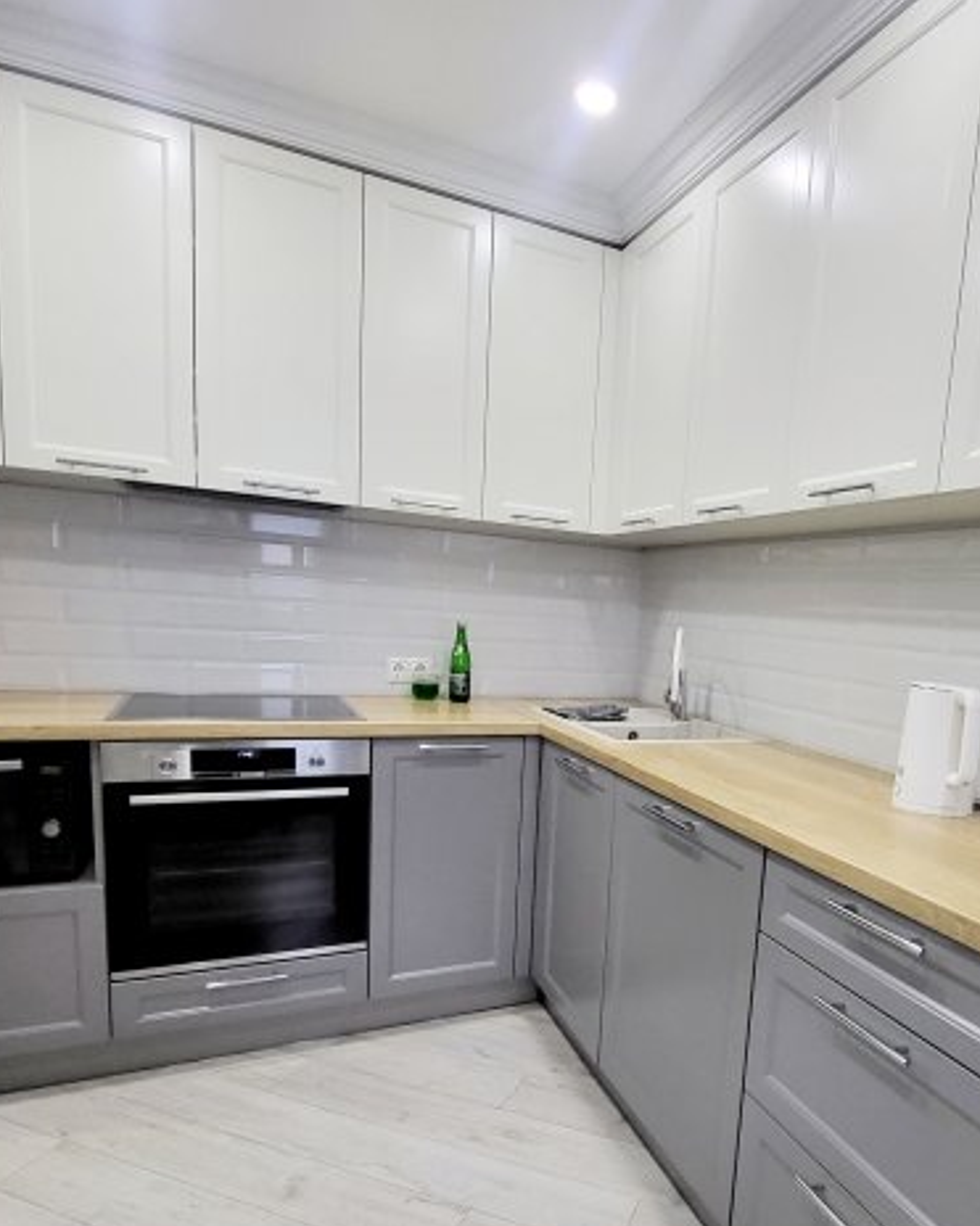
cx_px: 642
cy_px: 758
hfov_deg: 64.1
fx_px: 762
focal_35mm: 21
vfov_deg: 76.4
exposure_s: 1/33
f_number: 2.2
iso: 400
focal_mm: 1.74
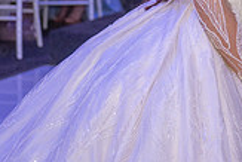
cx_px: 322
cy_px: -82
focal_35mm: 171
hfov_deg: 11.7
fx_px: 1150
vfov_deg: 7.9
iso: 800
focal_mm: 48
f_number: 2.8
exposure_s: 1/125
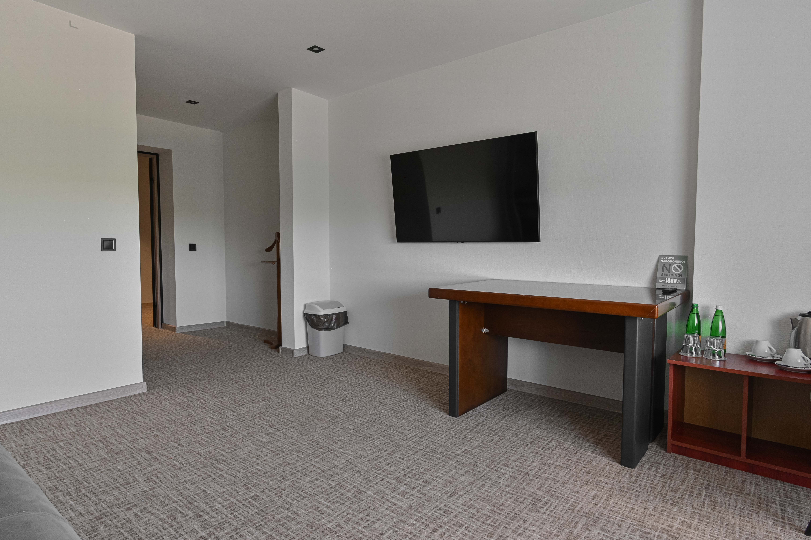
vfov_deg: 61.9
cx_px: 406
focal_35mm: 20
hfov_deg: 84.0
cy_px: 270
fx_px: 450
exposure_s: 1/25
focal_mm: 20
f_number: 10
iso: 2000
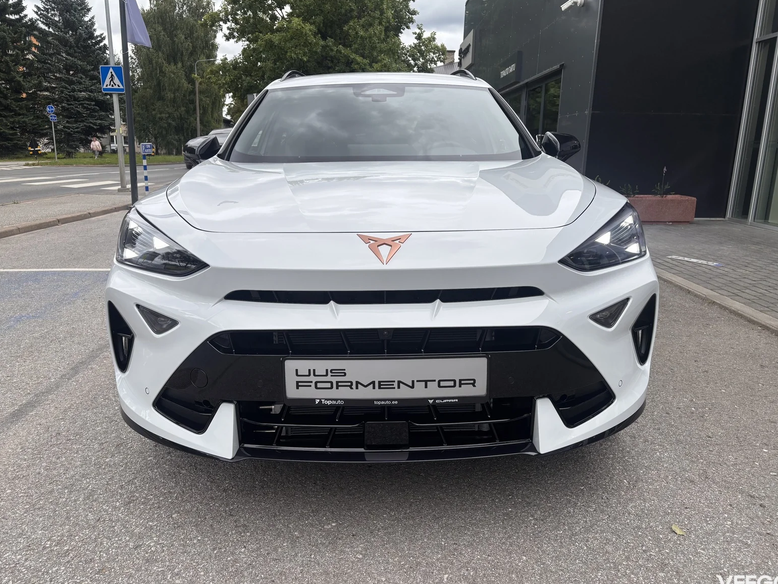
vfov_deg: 51.4
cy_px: 293
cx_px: 391
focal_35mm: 27
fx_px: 607
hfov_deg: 65.3
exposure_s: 1/1295
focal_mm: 5.96
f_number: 1.6
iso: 50
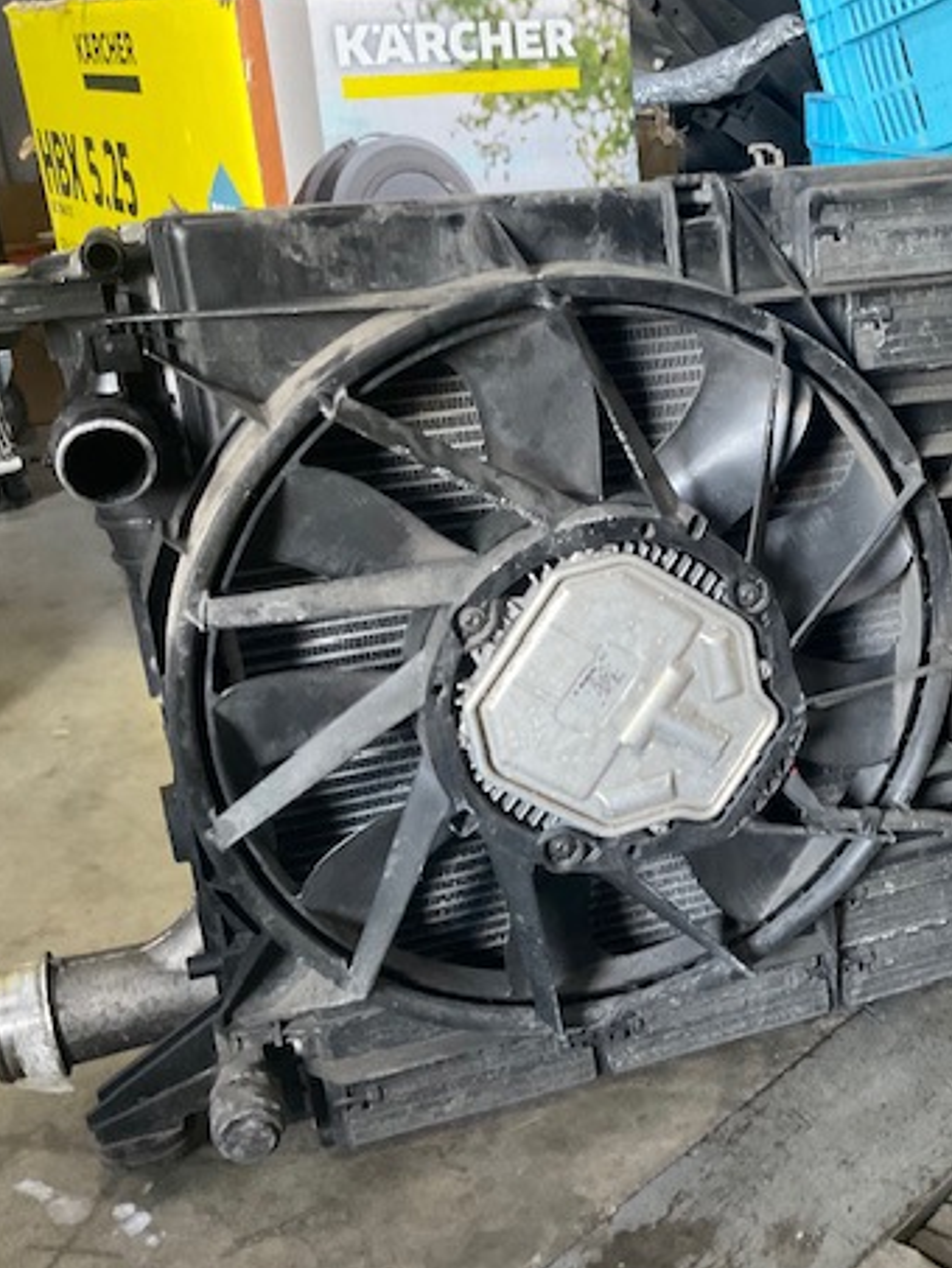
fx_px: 1503
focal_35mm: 41
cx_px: 790
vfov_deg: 45.8
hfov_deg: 33.9
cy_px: 641
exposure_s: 1/33
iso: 250
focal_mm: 3
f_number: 1.8
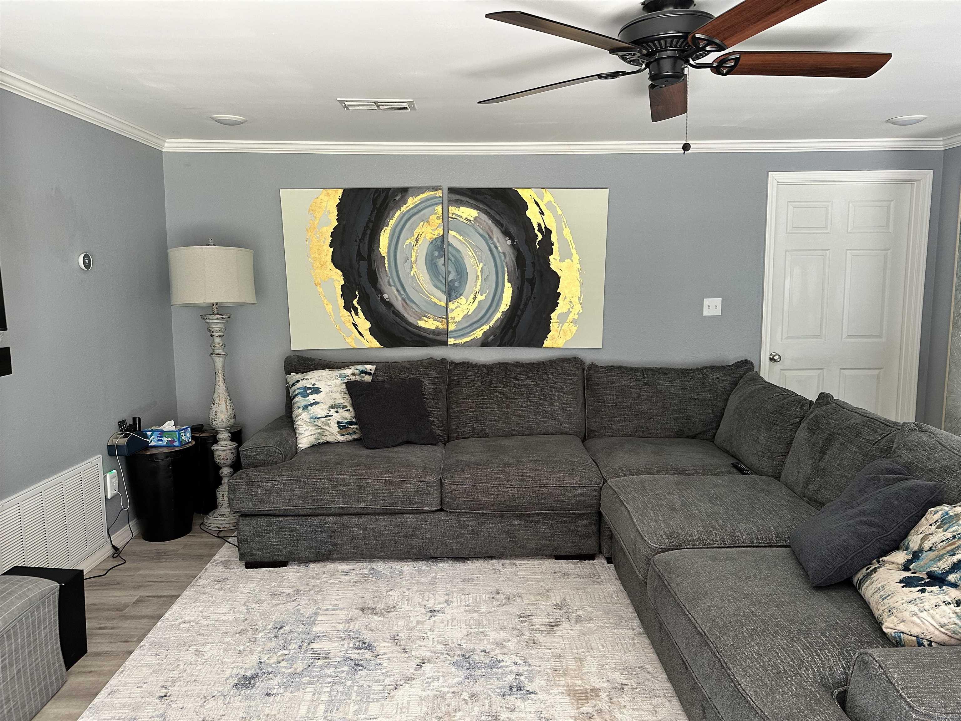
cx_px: 480
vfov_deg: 56.8
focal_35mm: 24
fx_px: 666
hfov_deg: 71.6
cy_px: 360
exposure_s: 1/79
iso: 250
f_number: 1.78
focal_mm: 6.86
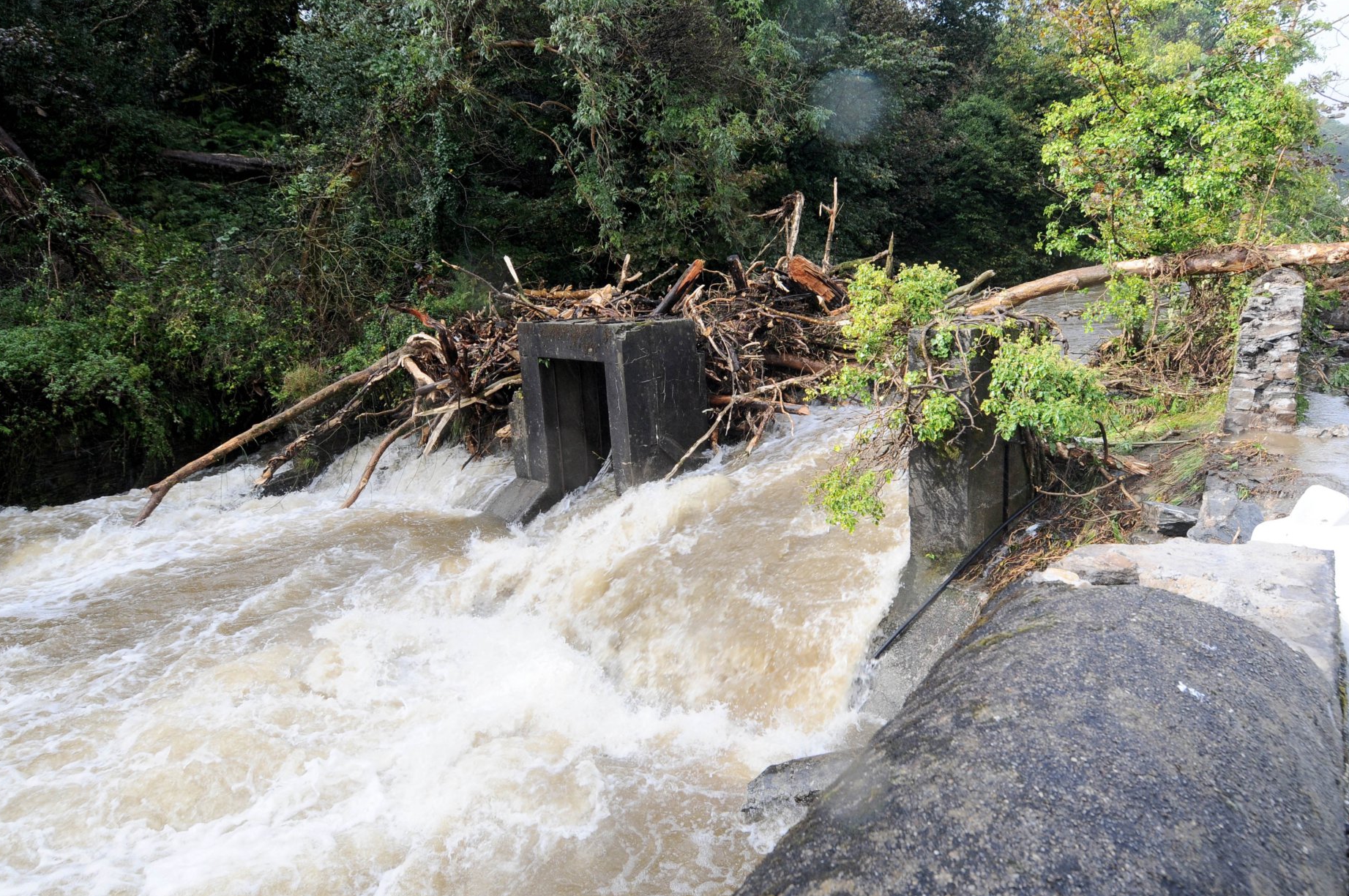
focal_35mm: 20
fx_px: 749
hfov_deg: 84.0
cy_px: 409
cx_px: 684
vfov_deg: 61.7
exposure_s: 1/200
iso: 250
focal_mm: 12
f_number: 7.1
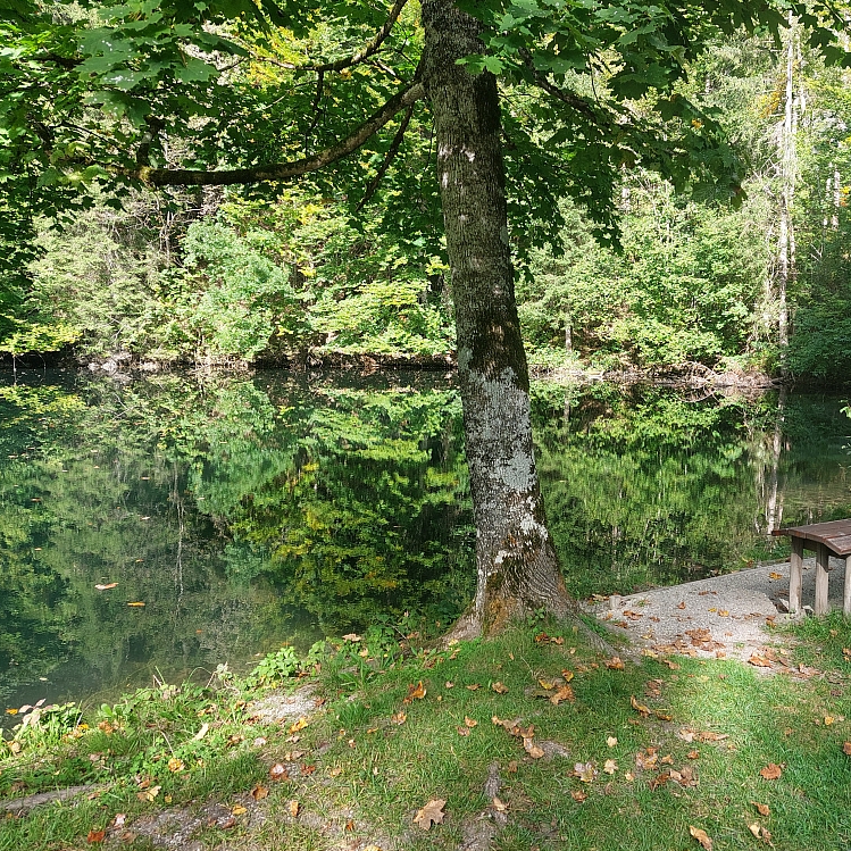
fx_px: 807
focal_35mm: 29
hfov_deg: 55.4
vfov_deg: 55.6
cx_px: 494
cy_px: 418
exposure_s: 1/143
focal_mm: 5.23
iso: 25
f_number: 1.8
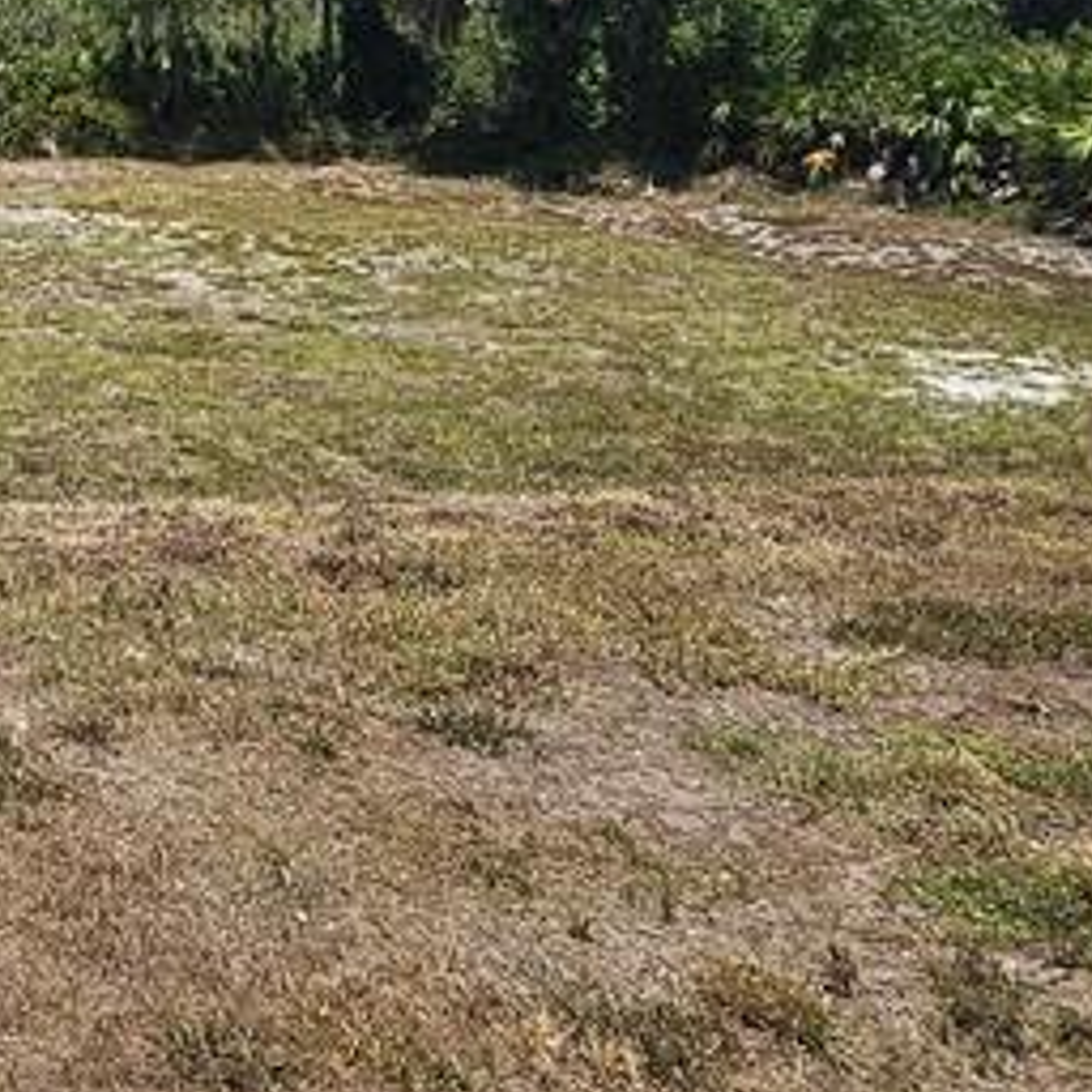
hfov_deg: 30.1
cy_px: -68
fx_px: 1642
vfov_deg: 32.9
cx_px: -286
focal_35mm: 46
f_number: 2.2
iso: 50
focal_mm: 2.2
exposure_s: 1/3637
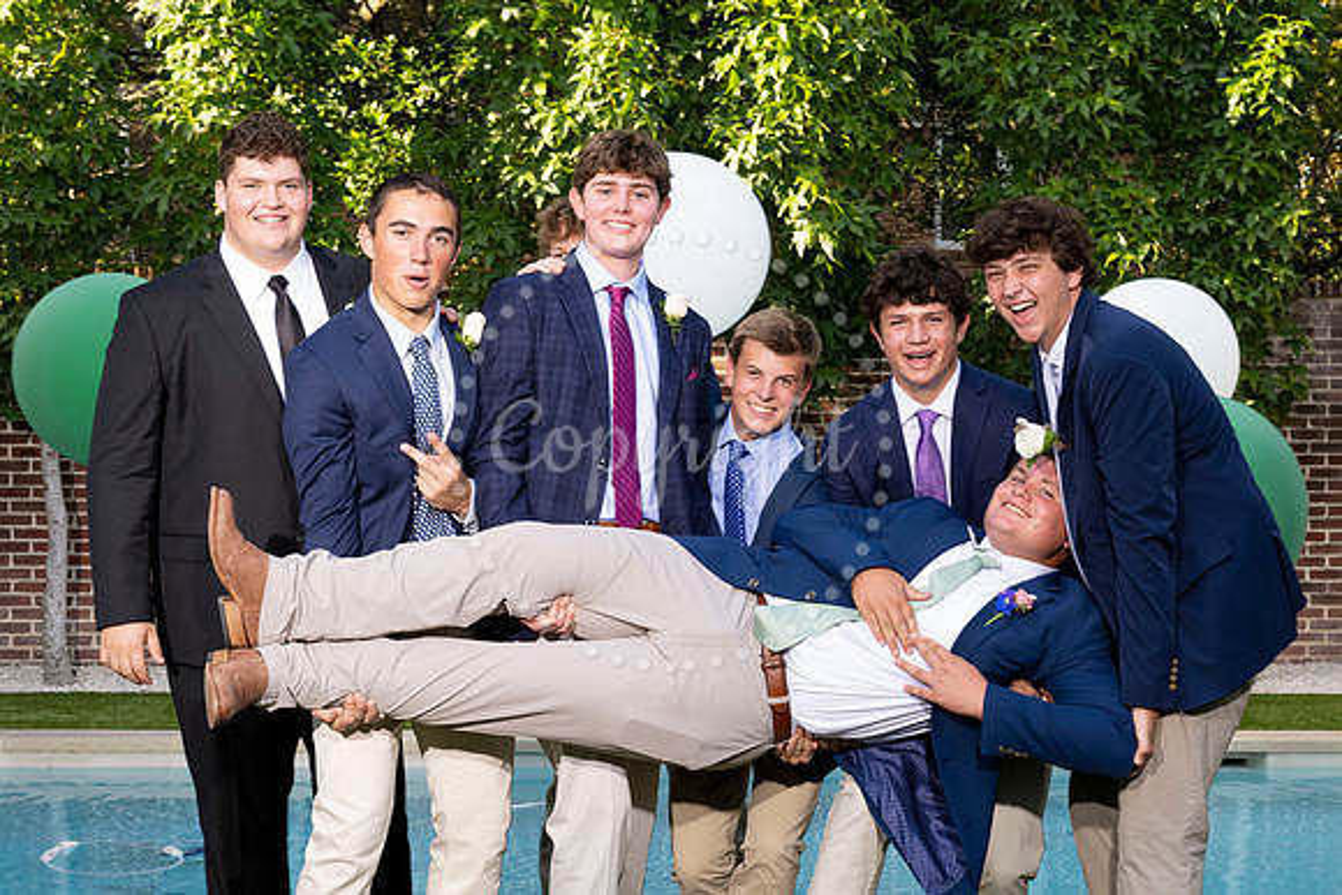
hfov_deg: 31.0
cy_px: 591
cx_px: 774
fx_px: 2415
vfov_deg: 20.9
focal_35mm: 65
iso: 400
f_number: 8
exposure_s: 1/100
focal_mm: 48
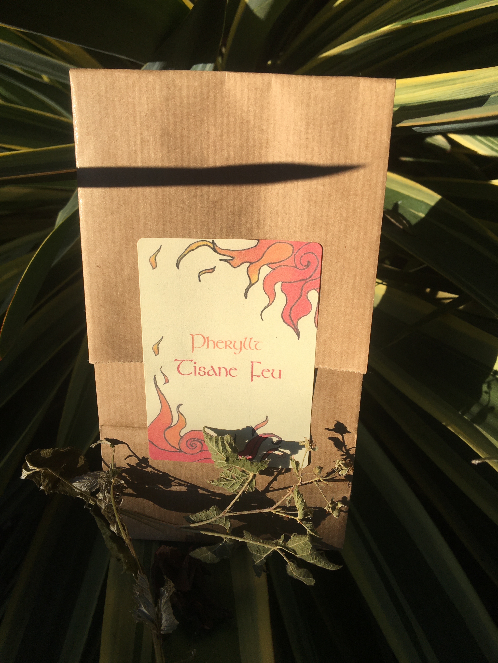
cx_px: 249
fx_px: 556
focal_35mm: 29
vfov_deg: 61.7
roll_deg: +1.4
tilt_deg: -36.5
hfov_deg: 48.2
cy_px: 332
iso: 25
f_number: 2.2
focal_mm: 4.15
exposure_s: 1/2198
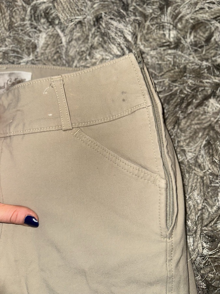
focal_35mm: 24
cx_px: 110
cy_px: 147
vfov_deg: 71.6
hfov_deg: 56.8
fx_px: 203
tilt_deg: -83.8
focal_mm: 6.86
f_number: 1.78
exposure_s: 1/26
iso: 80
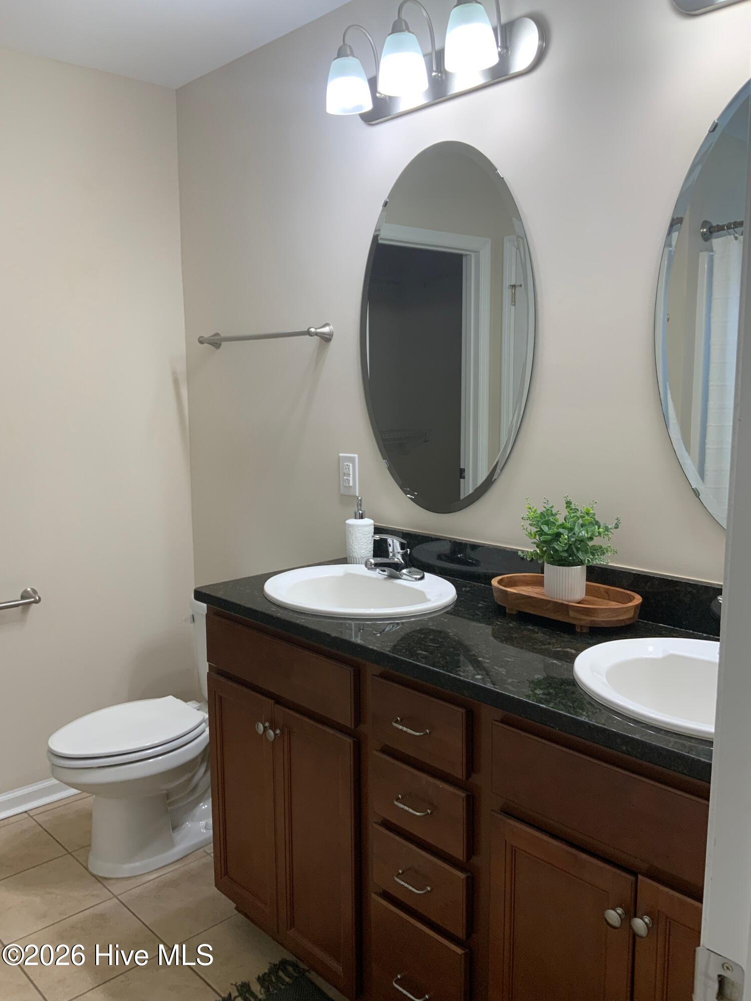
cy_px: 500
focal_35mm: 29
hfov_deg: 48.2
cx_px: 376
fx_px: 839
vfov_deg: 61.7
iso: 40
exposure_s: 1/60
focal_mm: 3
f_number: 1.8
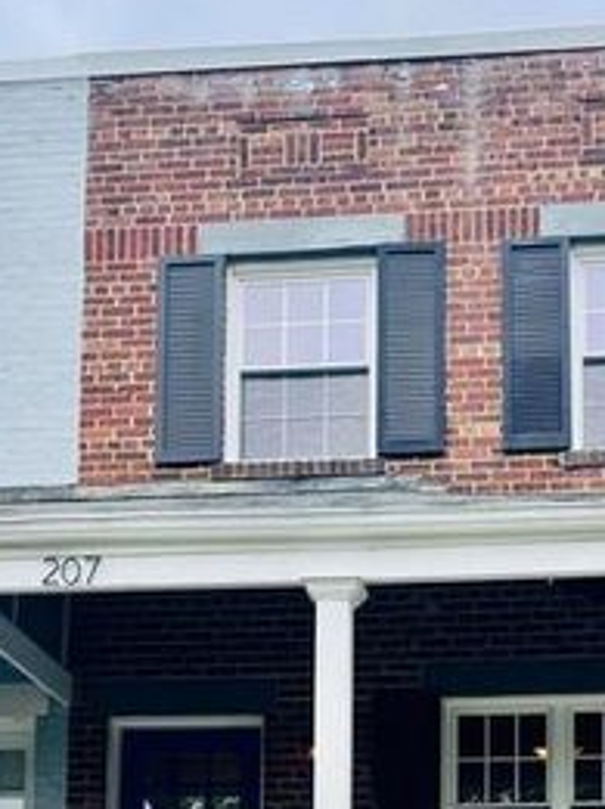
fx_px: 1495
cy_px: 916
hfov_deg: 22.7
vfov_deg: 27.4
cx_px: 441
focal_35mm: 64
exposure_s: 1/901
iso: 32
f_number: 1.6
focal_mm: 5.1
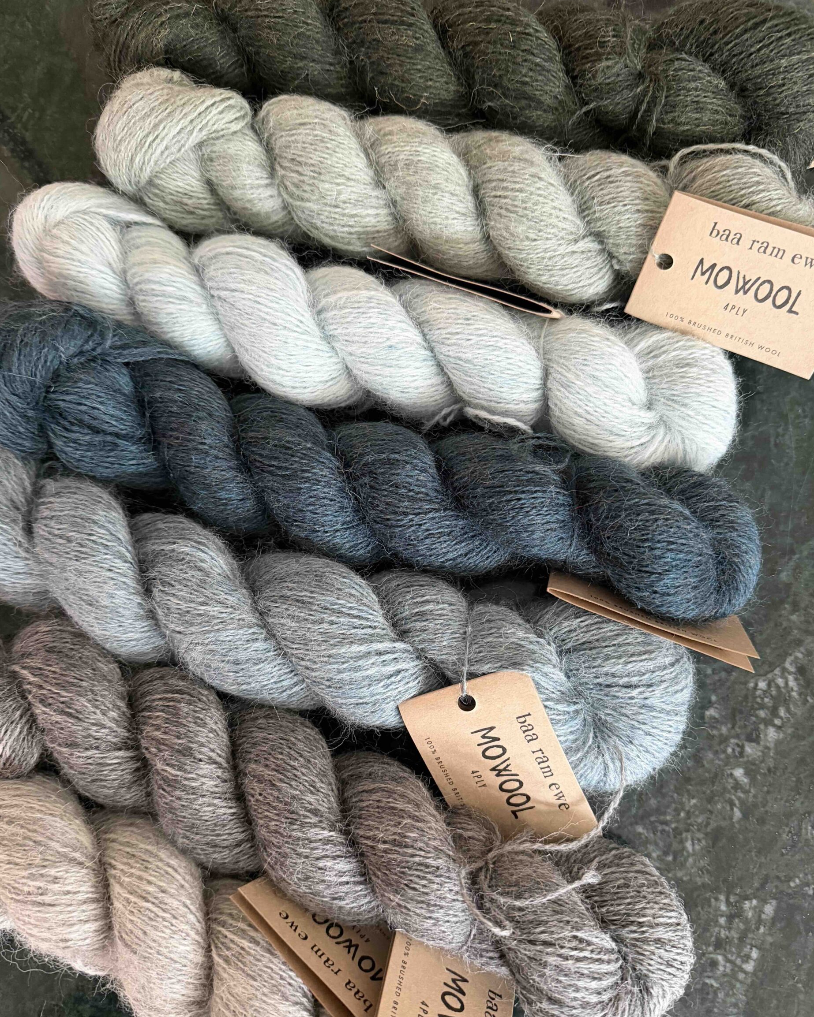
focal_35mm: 26
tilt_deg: -79.3
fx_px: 783
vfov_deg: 66.0
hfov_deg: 54.9
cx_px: 416
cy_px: 539
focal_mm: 6.76
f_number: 1.78
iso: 800
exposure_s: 1/50
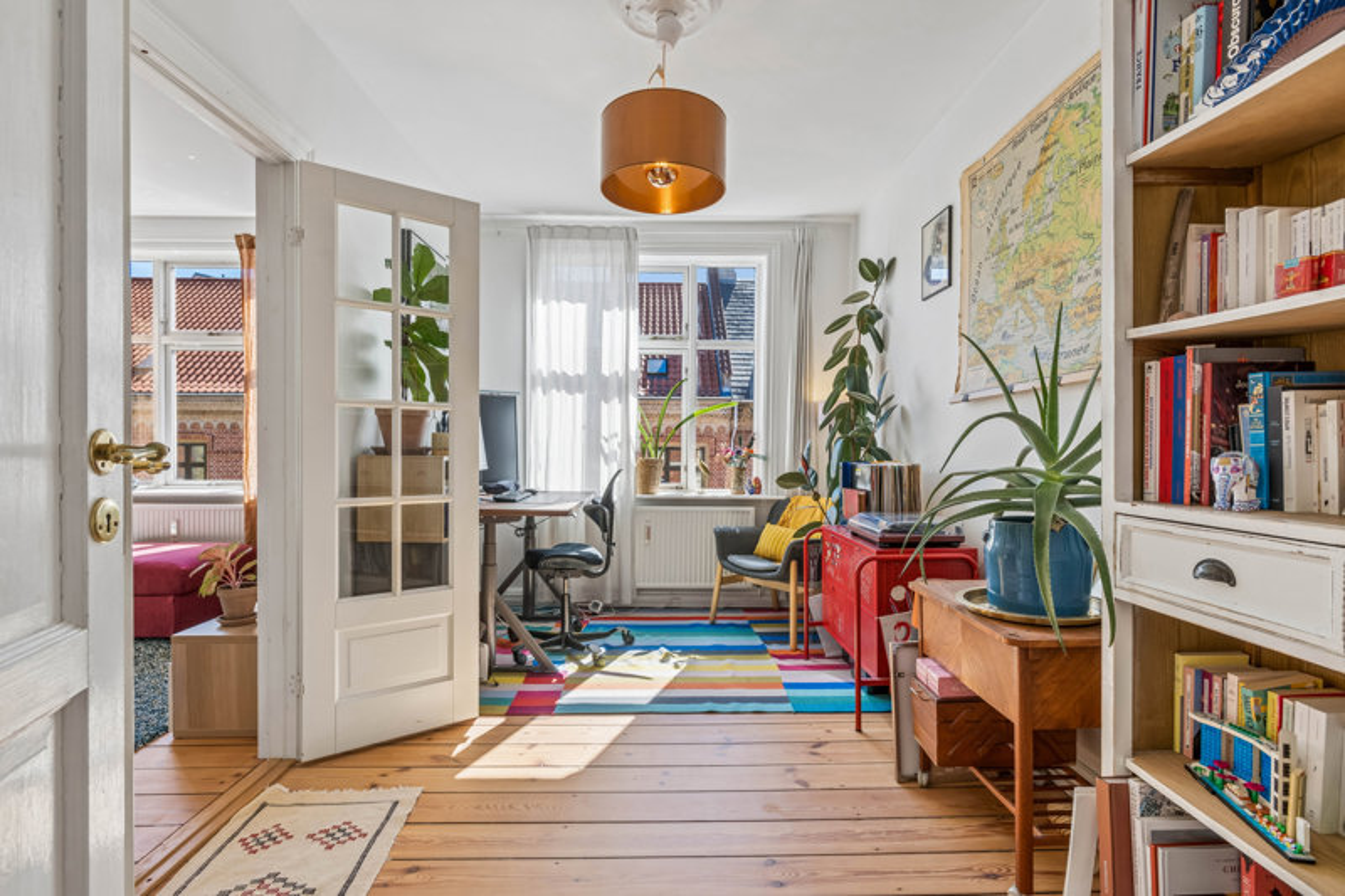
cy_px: 448
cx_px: 672
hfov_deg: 93.3
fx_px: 635
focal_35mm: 17
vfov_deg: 70.4
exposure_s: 1/80
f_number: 9
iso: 160
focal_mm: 17
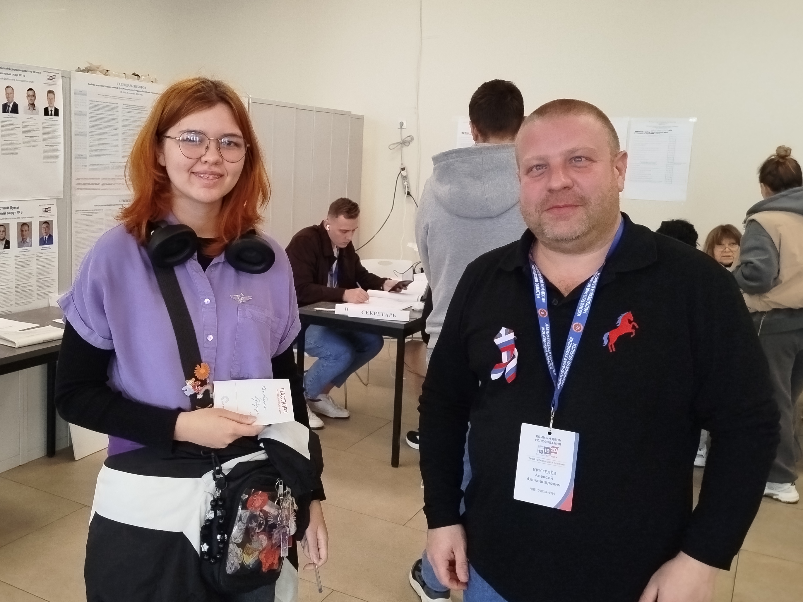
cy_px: 263
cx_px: 305
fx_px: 812
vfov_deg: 40.6
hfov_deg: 52.1
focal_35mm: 35
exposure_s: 1/50
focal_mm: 5.31
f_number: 1.7
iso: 125
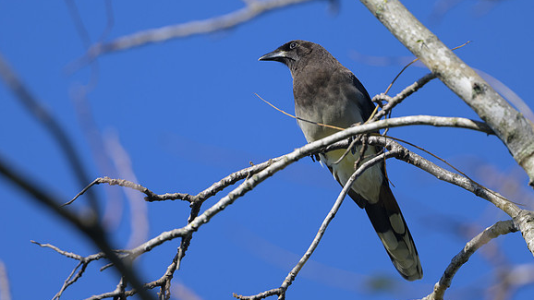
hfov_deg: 2.2
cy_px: 158
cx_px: 268
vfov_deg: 1.2
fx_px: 14031
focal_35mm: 991
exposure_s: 1/320
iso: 100
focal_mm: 500
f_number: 5.6
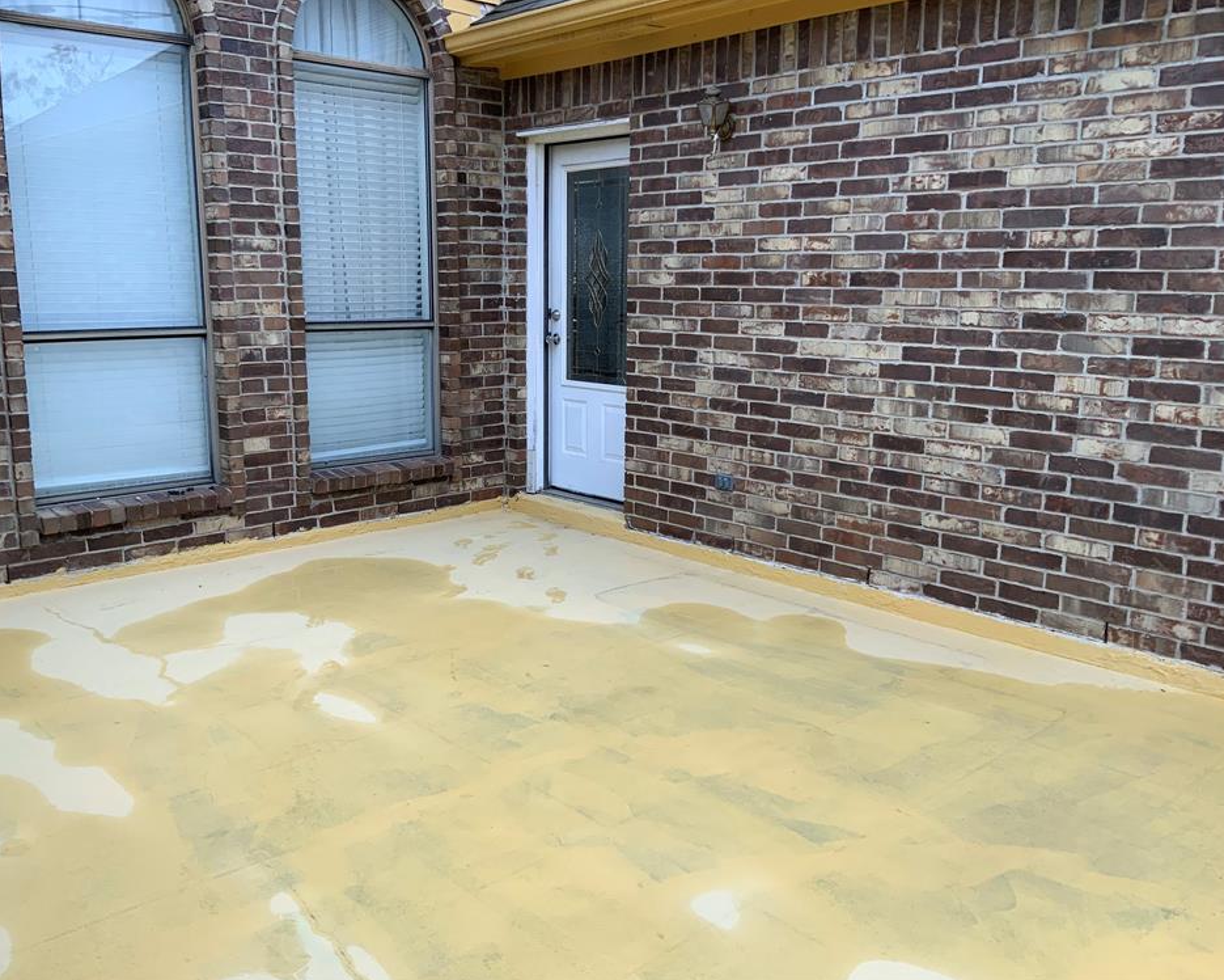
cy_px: 481
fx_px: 1123
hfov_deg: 57.1
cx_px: 564
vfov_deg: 47.1
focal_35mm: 31
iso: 32
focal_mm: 3
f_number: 1.8
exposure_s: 1/120
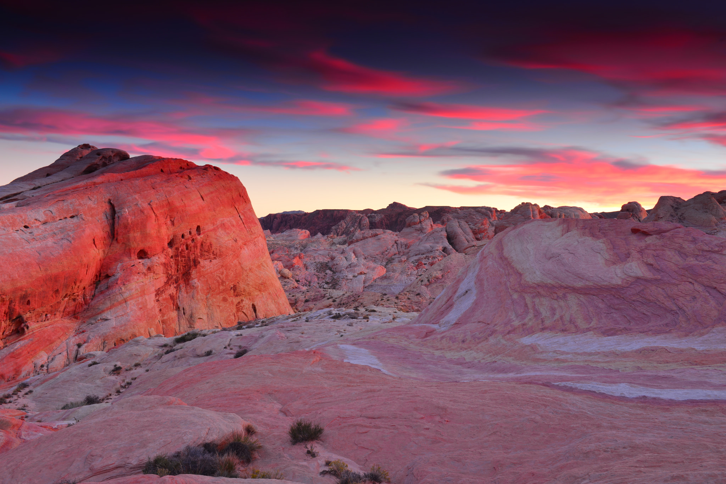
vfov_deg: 37.9
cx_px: 363
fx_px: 706
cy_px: 242
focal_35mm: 35
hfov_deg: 54.4
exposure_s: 20
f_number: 13
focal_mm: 35
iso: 100
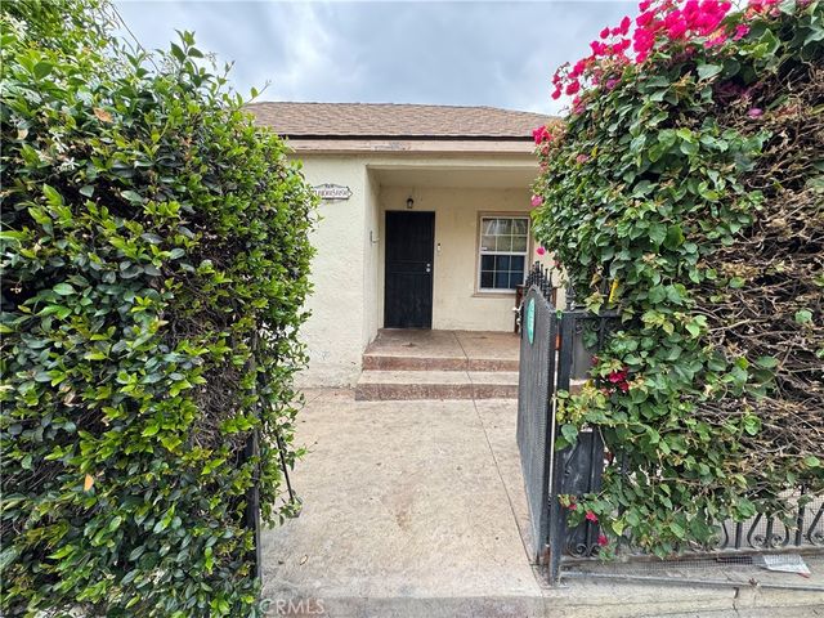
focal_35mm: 14
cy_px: 309
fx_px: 333
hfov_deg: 102.1
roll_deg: -1.6
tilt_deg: -5.6
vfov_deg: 85.7
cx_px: 412
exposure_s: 1/467
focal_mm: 2.22
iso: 40
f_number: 2.2
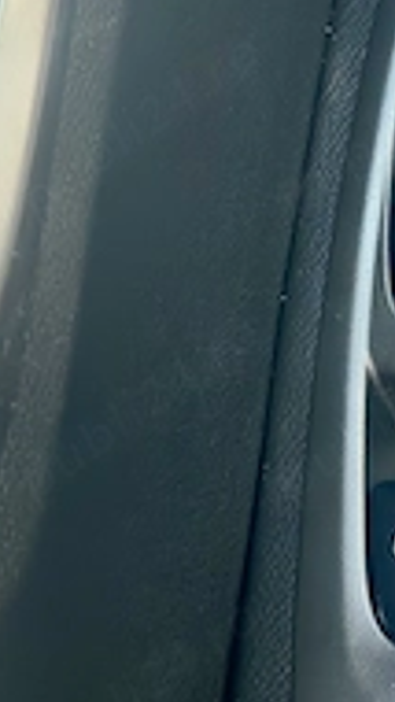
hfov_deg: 10.7
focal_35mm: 110
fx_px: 2046
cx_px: 528
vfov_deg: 19.3
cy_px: 188
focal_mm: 6.86
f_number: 1.78
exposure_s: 1/60
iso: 200
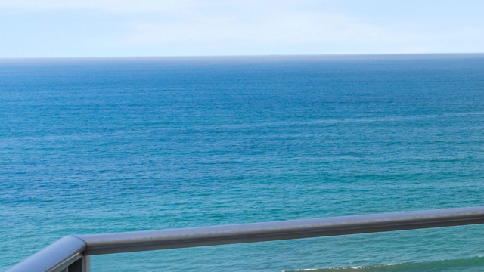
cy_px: 55
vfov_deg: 17.8
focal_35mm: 67
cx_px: 731
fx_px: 860
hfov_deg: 24.3
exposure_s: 1/125
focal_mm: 16
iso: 50
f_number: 8
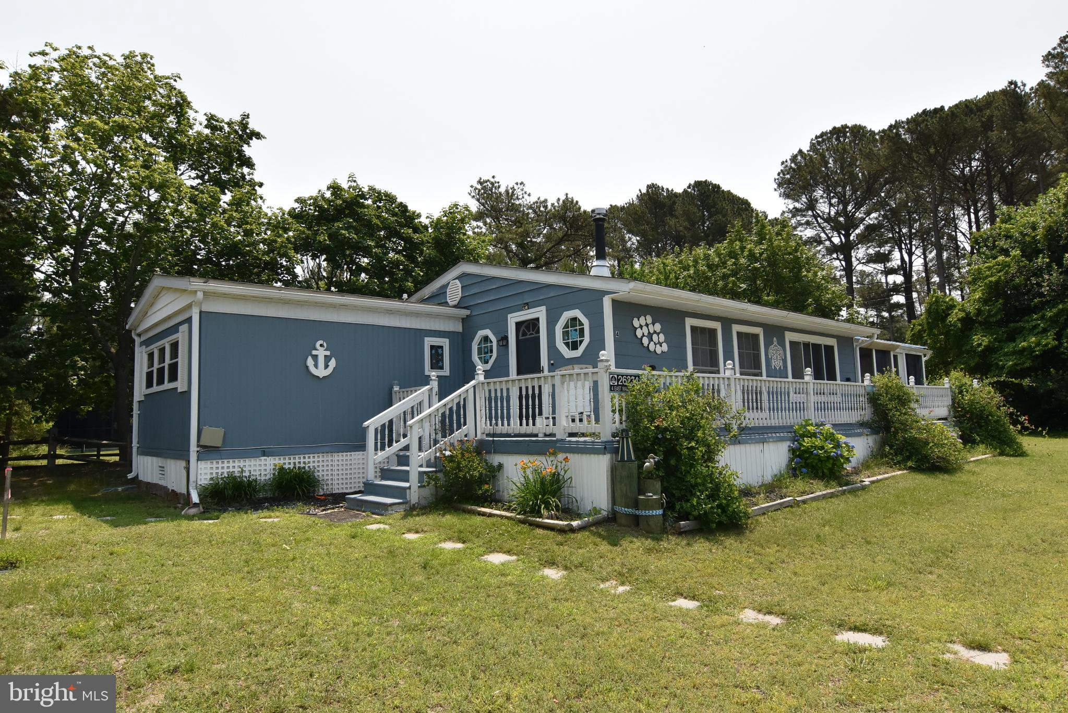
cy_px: 356
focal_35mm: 21
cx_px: 534
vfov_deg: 59.6
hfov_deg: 81.2
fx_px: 623
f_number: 14
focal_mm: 14
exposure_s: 1/800
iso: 640
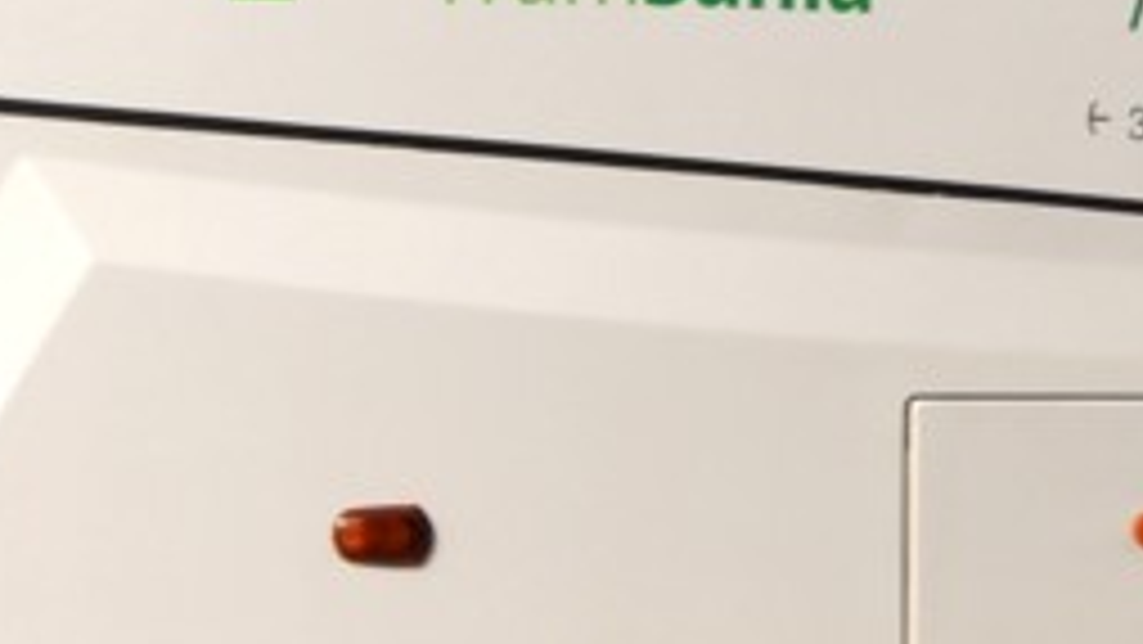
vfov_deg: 5.0
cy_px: -45
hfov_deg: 8.8
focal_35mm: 241
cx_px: -436
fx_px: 7306
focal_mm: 22
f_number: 8
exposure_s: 1/250
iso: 100
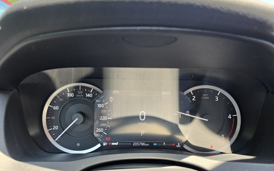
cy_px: 89
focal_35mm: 25
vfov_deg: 49.3
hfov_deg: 72.5
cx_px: 140
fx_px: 187
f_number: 1.4
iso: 12
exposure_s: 1/50.6
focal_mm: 6.5
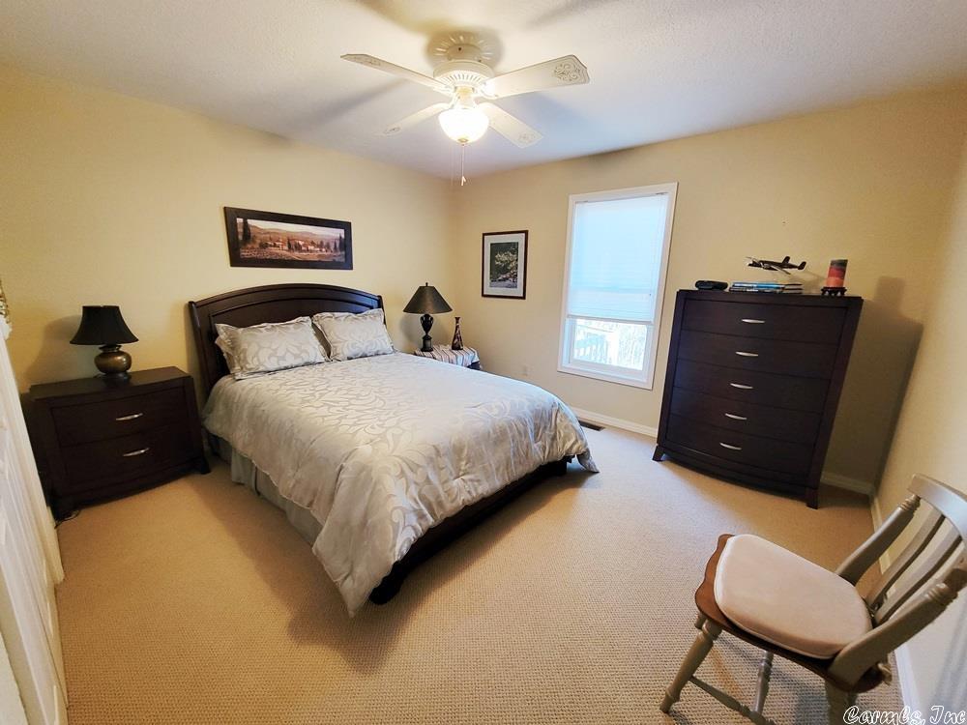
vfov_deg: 89.9
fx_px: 363
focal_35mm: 13
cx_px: 484
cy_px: 362
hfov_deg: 106.2
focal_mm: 2.2
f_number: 2.2
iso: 320
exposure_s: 1/40
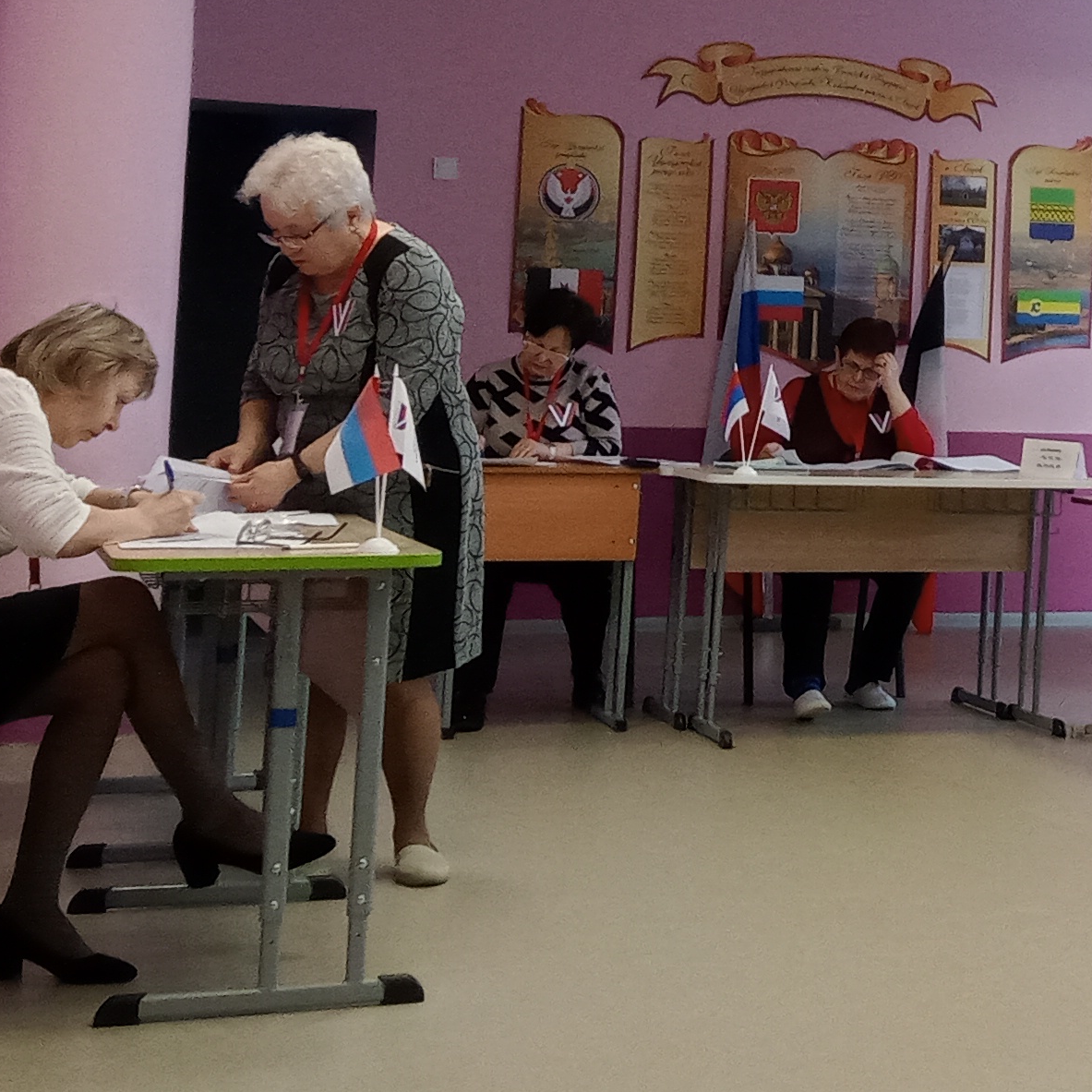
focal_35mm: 87
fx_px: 3105
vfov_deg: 19.7
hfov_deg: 18.5
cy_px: 158
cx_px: 1434
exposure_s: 1/100
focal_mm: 3.37
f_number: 2.2
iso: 203
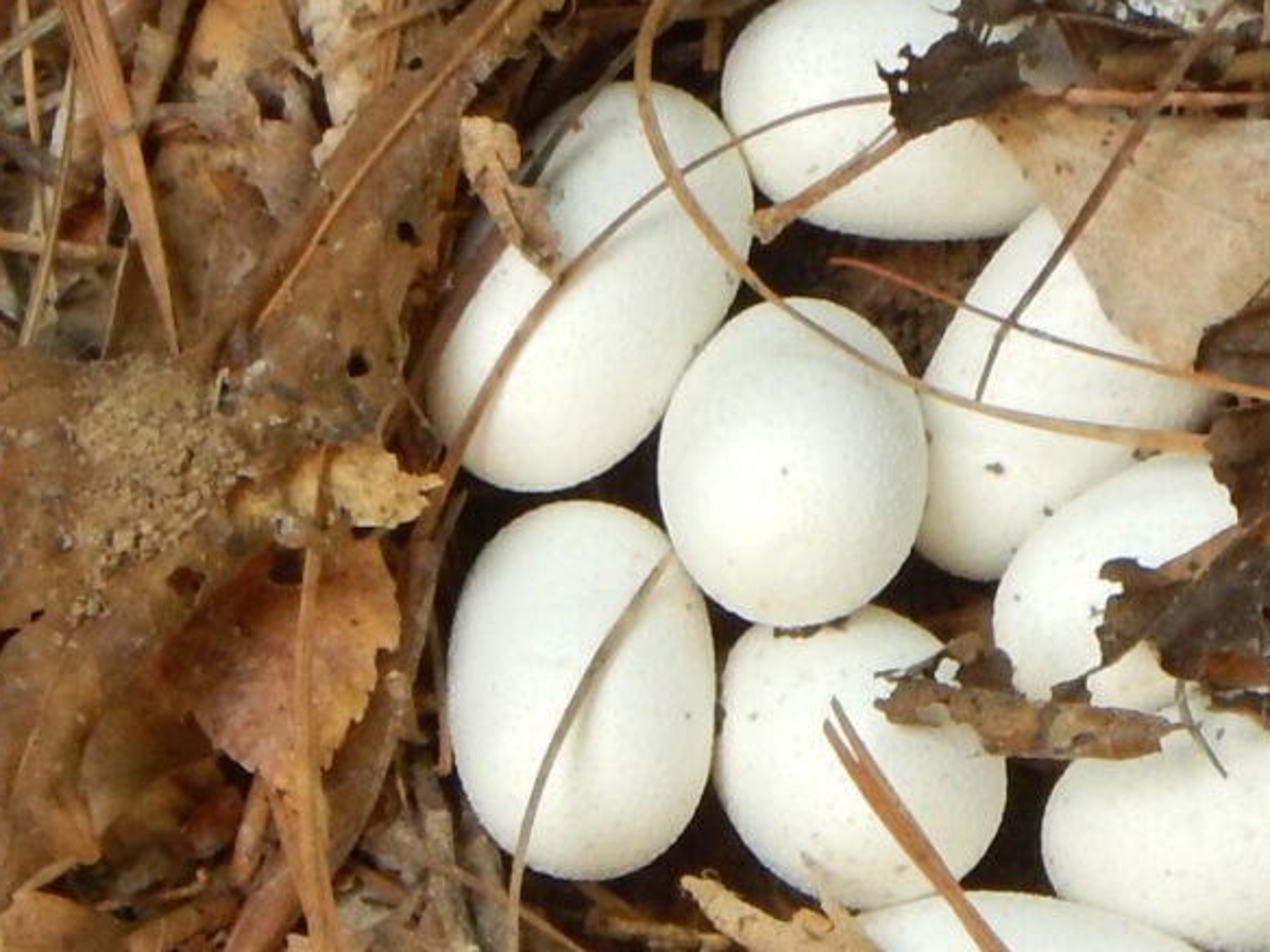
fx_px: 17717
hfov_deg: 4.1
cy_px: 795
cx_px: 982
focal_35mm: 483
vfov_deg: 3.1
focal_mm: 19.7
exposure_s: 1/50
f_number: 4.8
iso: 125
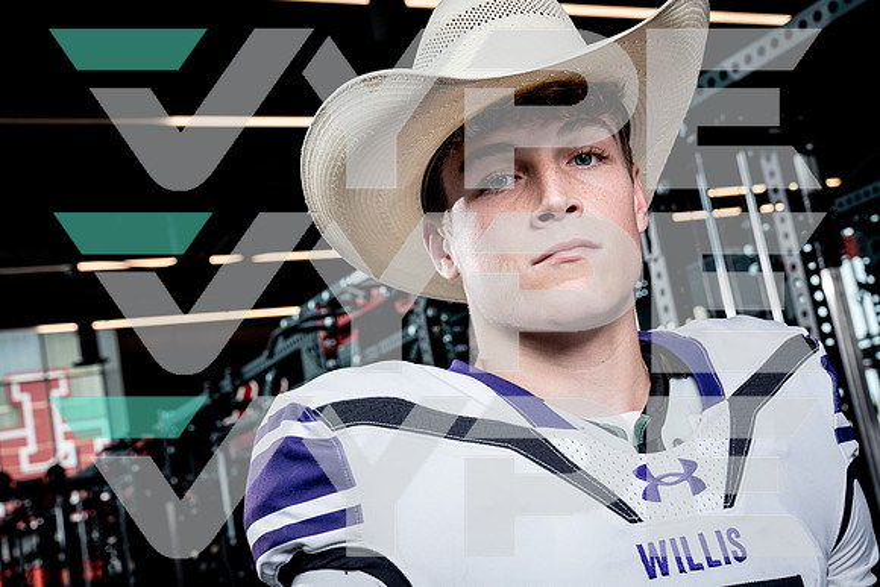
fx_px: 1198
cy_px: 294
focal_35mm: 49
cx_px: 440
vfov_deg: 27.5
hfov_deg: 40.3
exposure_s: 1/250
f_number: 8
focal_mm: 49
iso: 640
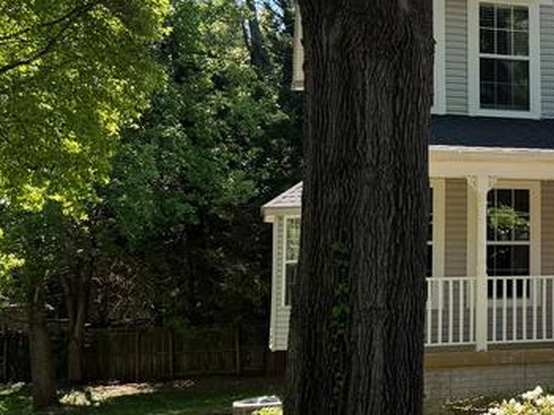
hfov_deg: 24.9
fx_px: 1120
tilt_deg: +6.2
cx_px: 679
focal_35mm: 70
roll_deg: +0.6
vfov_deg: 21.0
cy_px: 175
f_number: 1.78
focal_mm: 6.76
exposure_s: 1/1094
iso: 80
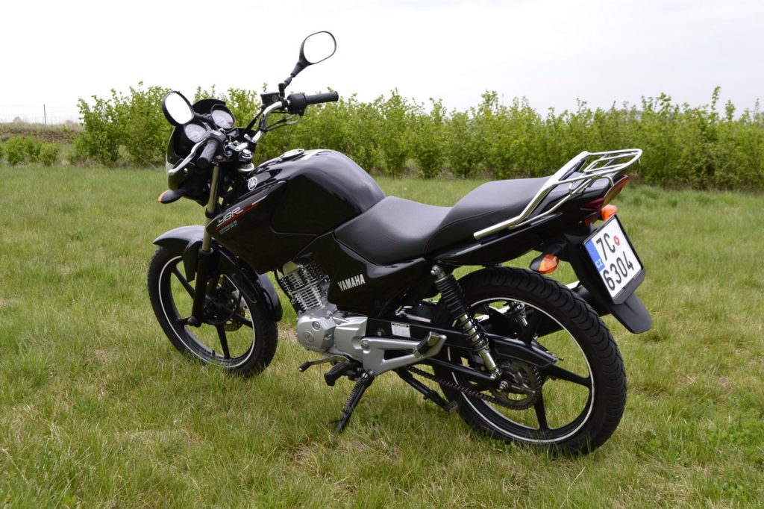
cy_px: 254
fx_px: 891
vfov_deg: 31.9
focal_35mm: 42
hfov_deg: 46.4
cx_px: 382
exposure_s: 1/160
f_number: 9
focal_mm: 28
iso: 400
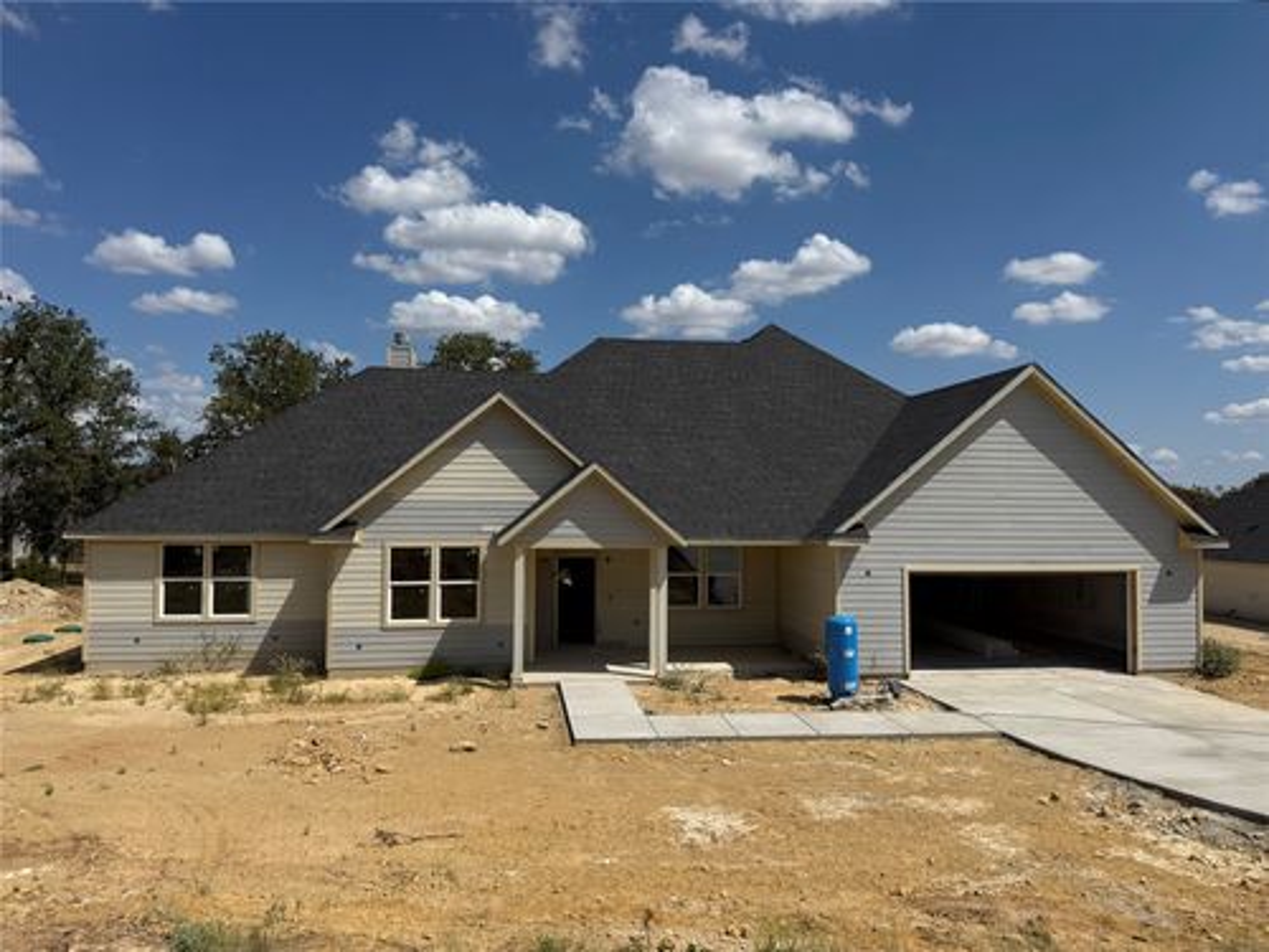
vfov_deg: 56.8
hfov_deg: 71.6
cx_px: 634
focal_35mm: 24
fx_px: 880
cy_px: 476
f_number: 1.78
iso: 80
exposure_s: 1/9091
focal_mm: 6.76
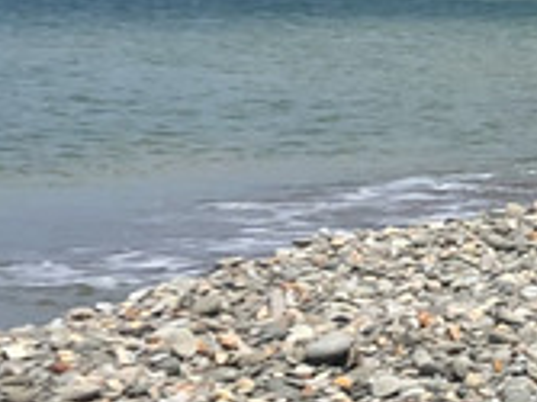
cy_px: -257
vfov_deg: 7.2
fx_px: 3116
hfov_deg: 9.6
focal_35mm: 201
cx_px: 769
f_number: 1.8
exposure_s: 1/2825
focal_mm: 4
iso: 20
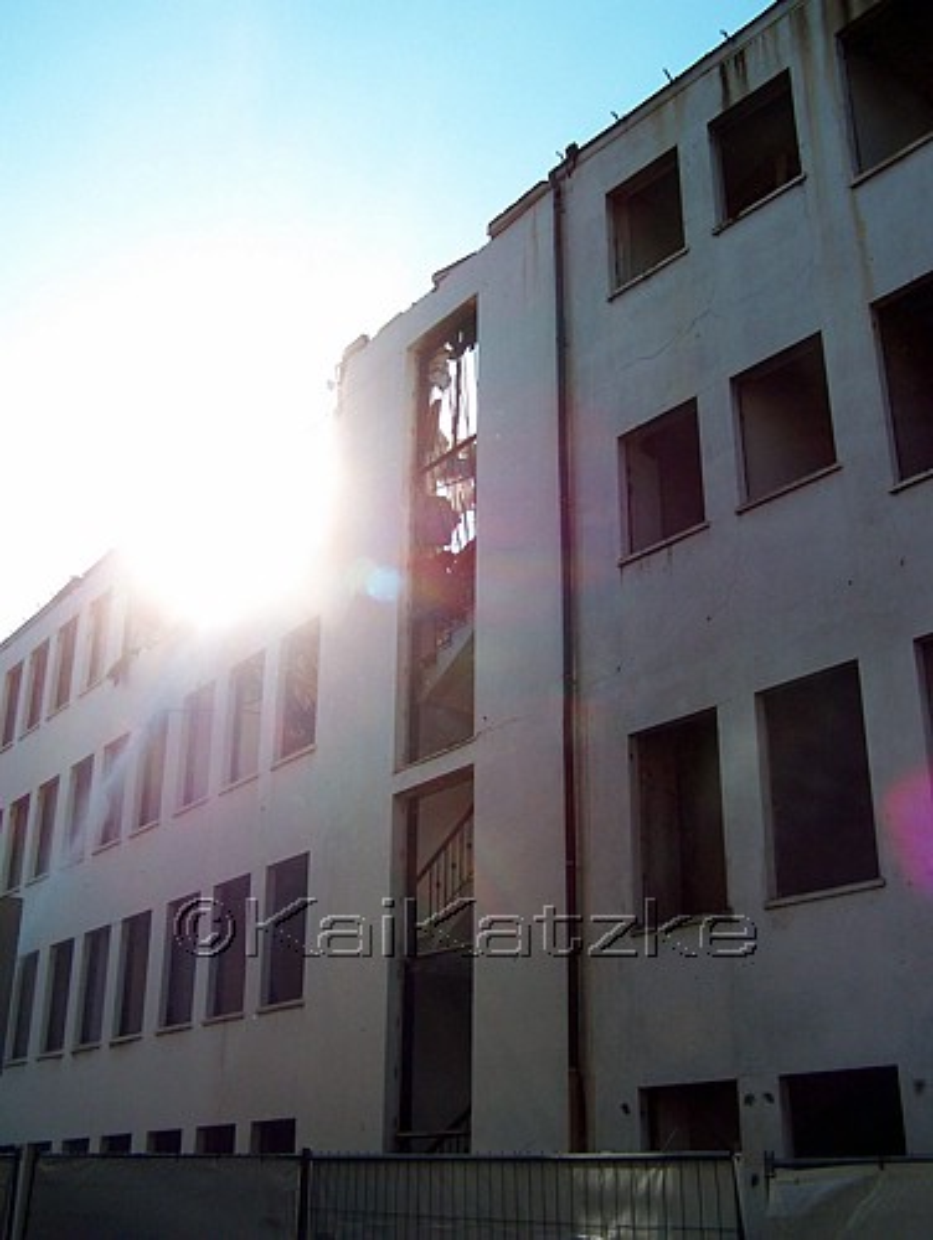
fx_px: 1363
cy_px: 620
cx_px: 466
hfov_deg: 37.8
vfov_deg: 48.9
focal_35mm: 38
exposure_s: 1/1000
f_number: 5
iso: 100
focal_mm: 6.3
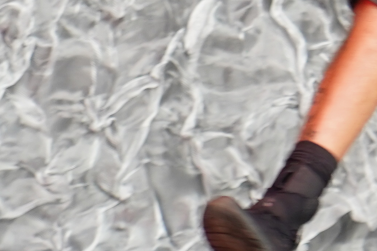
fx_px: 6408
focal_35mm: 612
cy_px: -466
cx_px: 833
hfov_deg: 3.3
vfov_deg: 2.2
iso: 800
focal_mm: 105
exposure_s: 1/125
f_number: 4
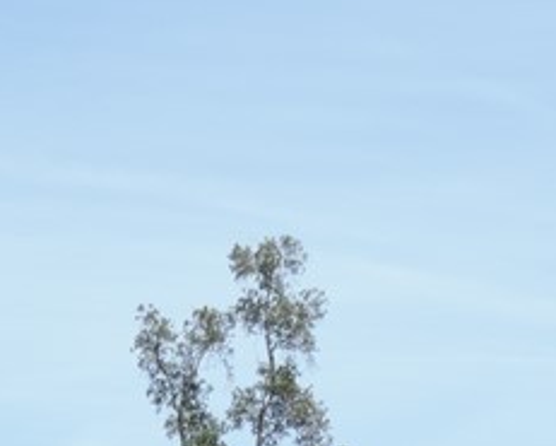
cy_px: 863
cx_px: 34
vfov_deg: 8.5
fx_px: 2848
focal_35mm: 173
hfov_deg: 11.1
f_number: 3.3
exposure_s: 1/800
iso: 80
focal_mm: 7.1
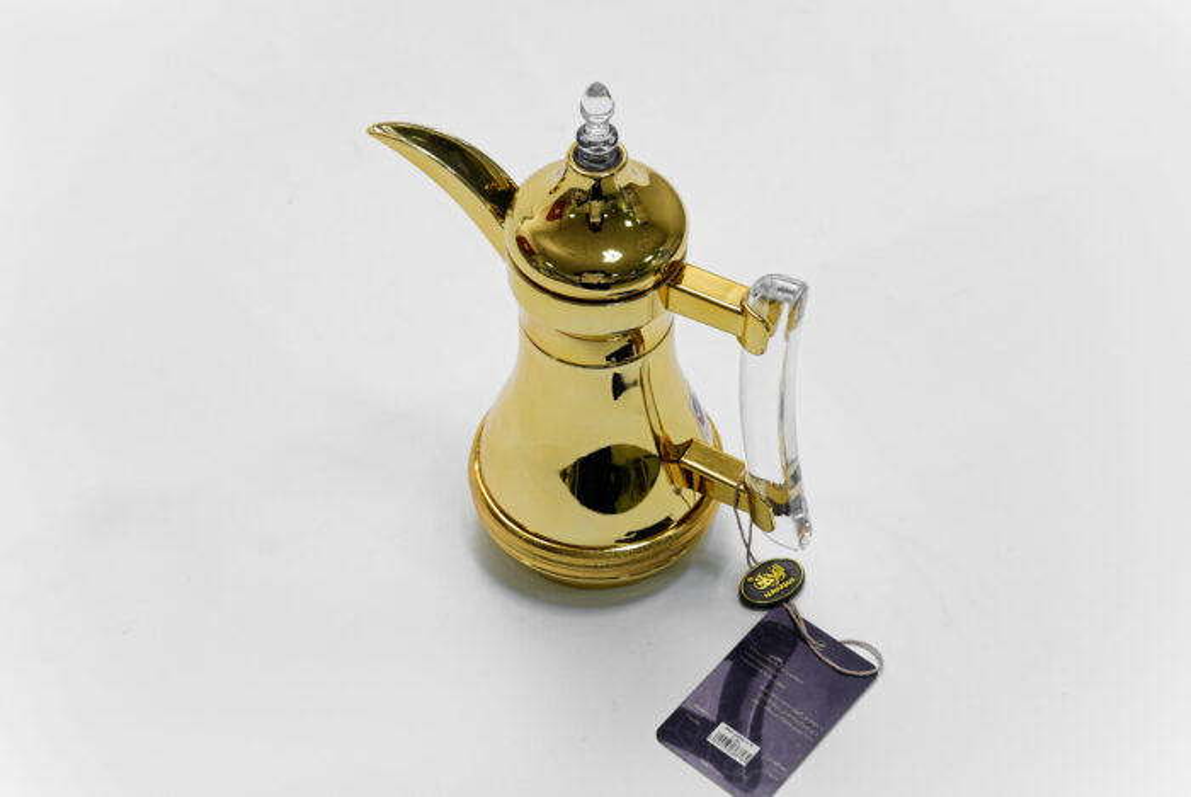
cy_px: 398
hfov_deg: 31.4
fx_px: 2119
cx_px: 596
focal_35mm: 64
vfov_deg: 21.3
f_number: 13
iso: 3200
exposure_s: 1/100
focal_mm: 64
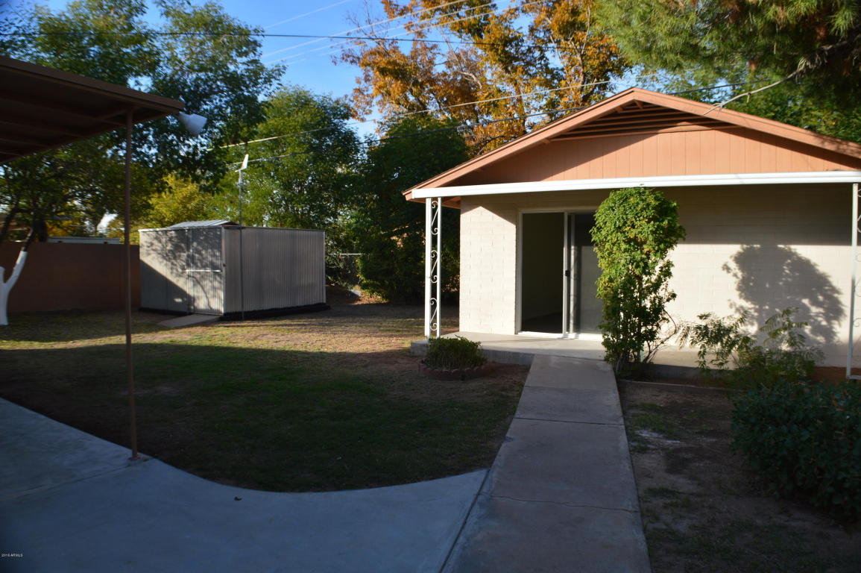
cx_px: 430
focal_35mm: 30
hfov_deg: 62.0
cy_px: 286
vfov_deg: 43.5
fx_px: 717
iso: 100
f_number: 7.1
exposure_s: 1/160
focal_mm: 20
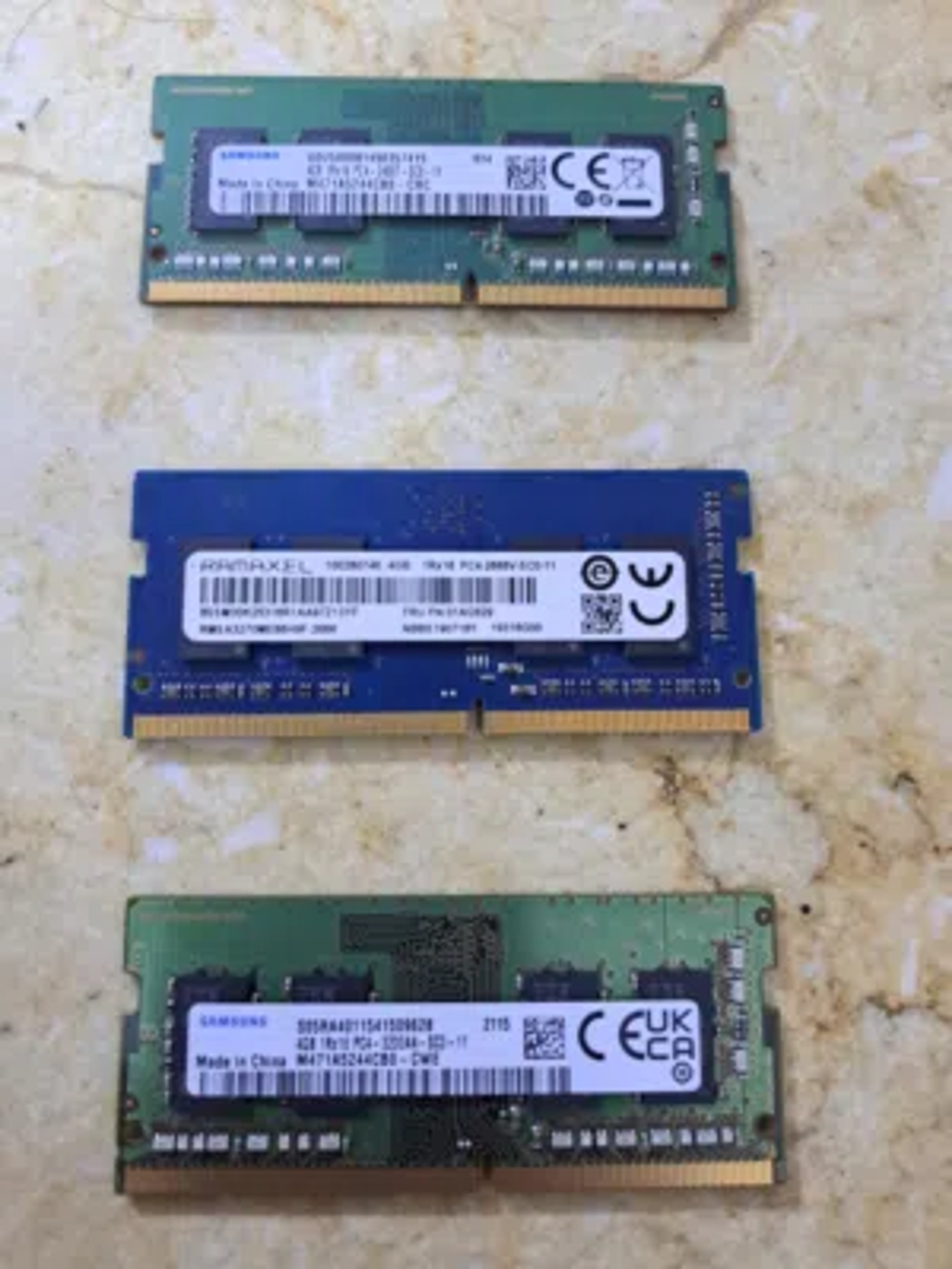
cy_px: 634
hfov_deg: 56.8
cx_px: 476
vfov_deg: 71.6
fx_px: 880
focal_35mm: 24
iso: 500
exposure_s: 1/25
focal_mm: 5.23
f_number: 1.8
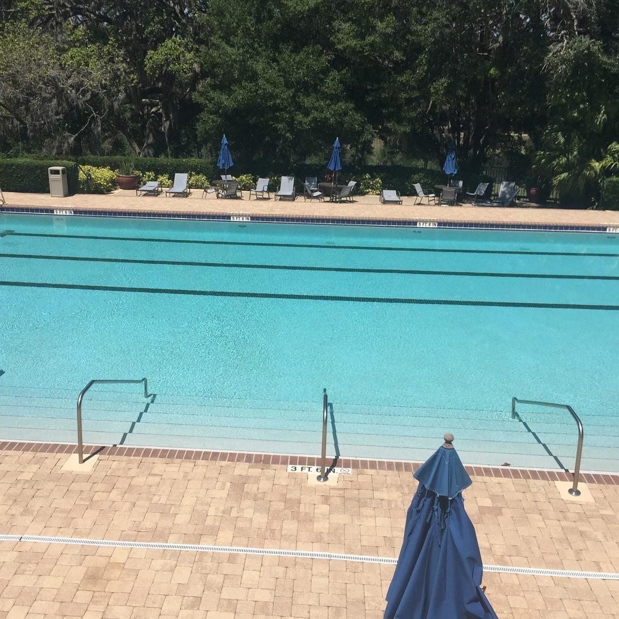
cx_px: 281
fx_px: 708
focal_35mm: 35
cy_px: 316
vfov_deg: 47.2
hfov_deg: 47.2
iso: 32
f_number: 2.2
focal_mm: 4.15
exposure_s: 1/3300
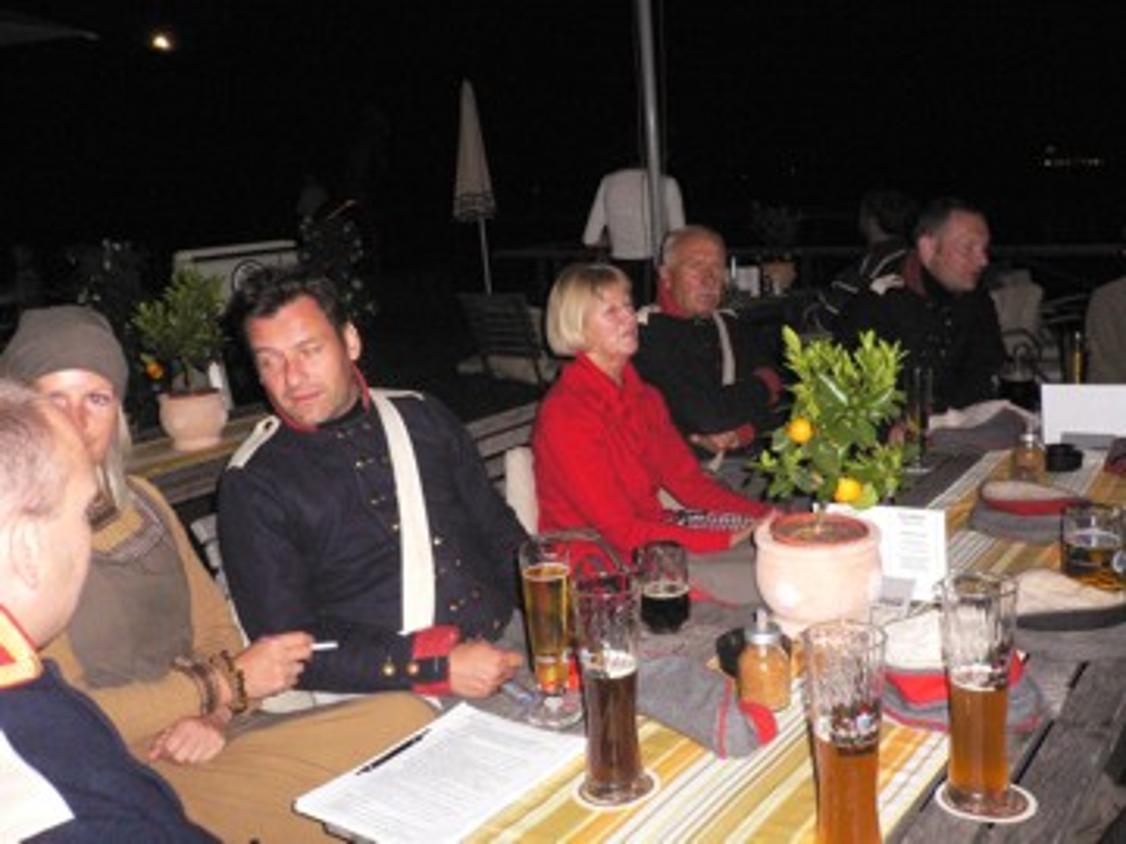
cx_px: 563
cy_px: 422
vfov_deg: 40.7
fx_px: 1138
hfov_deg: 52.6
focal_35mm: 35
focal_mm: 5.8
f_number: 2.8
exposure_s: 1/60
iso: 400
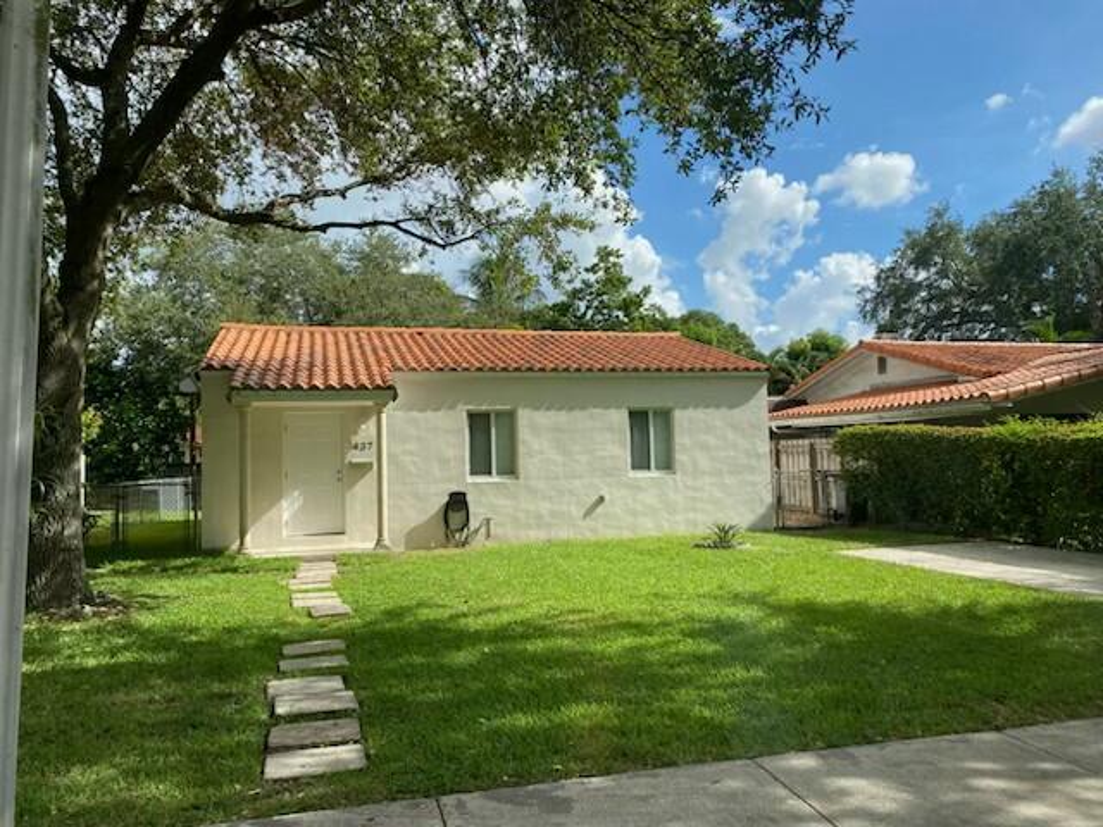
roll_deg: +1.9
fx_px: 828
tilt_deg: +2.6
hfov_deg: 67.3
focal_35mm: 26
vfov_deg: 53.1
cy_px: 414
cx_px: 552
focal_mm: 4.25
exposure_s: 1/2105
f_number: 1.8
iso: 32
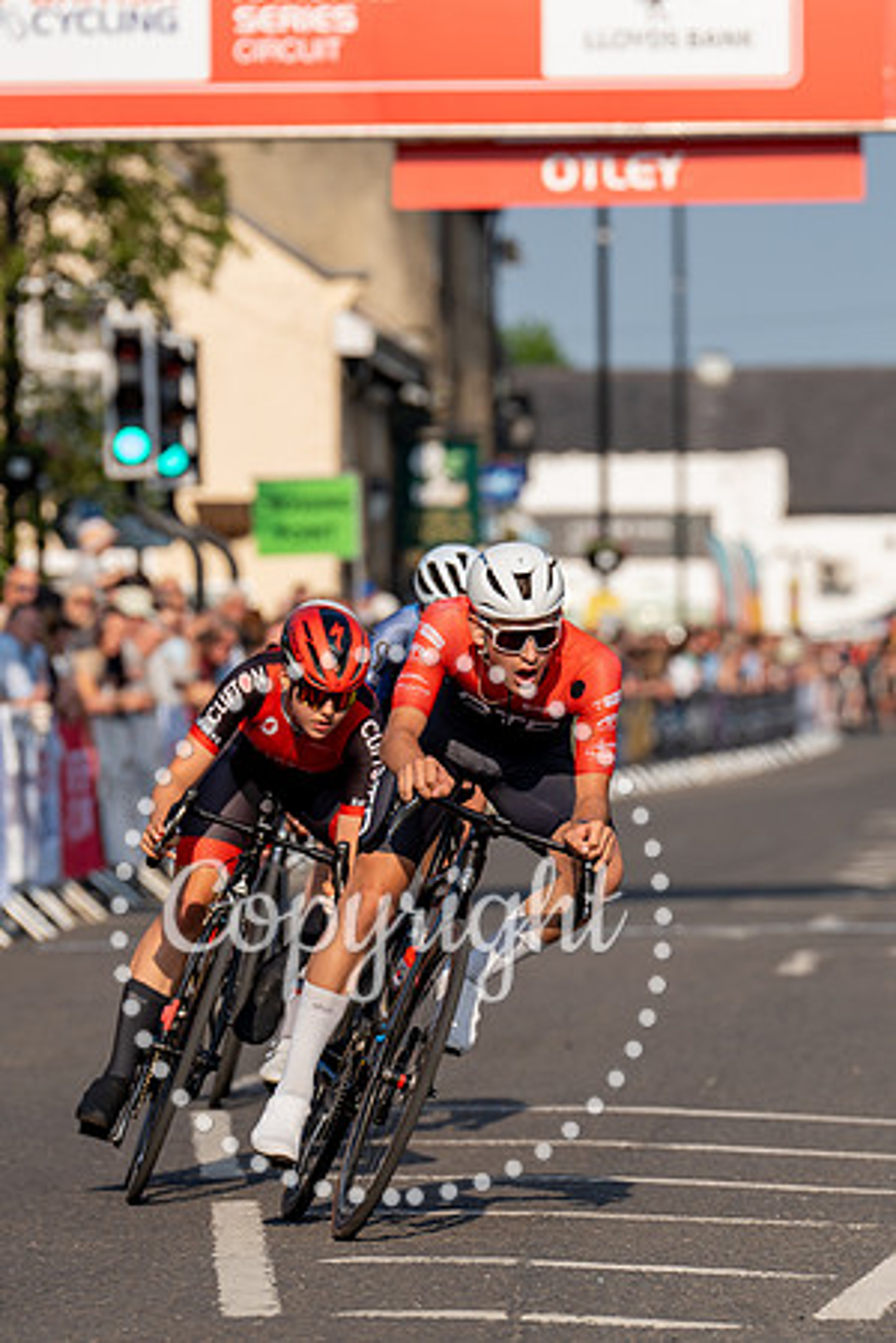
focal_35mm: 301
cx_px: 591
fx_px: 11234
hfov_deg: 4.6
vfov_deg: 6.8
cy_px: 671
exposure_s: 1/1000
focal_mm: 200
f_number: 4.5
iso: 160
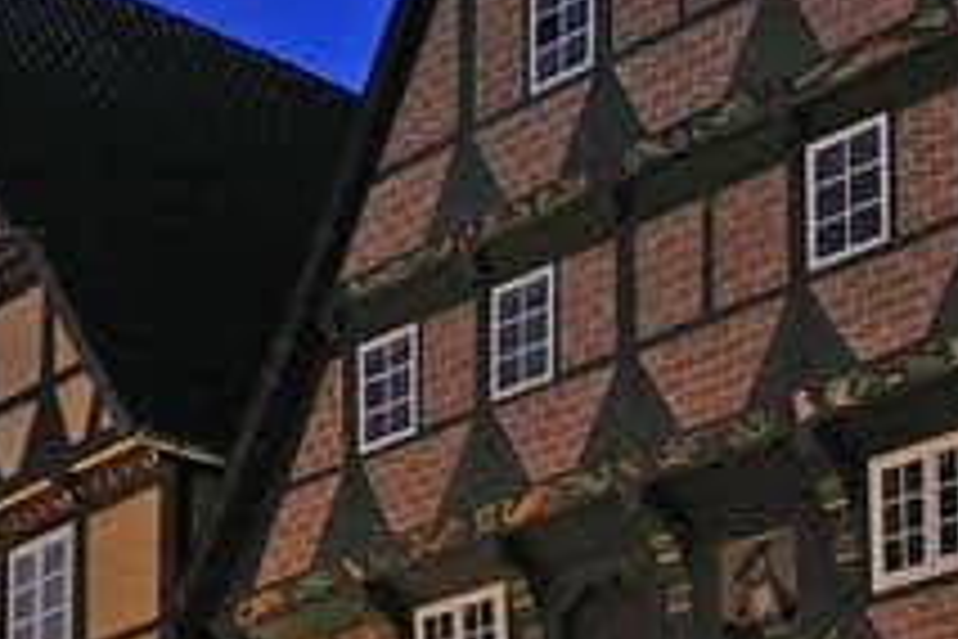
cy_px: 493
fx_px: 2554
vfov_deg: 14.2
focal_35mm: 96
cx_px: 909
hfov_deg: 20.7
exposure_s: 1
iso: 250
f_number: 8
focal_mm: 20
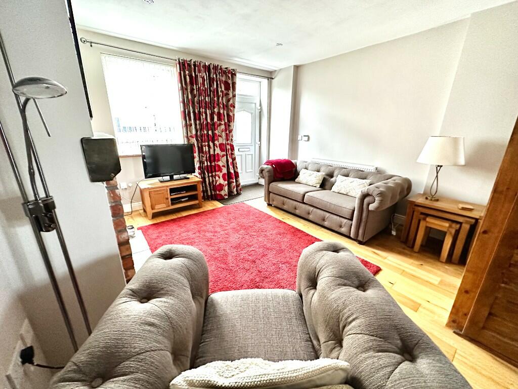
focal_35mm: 14
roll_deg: -0.6
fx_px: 209
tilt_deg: -17.2
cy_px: 194
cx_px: 259
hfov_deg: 102.1
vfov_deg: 85.7
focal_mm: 2.22
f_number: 2.2
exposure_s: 1/60
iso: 1000
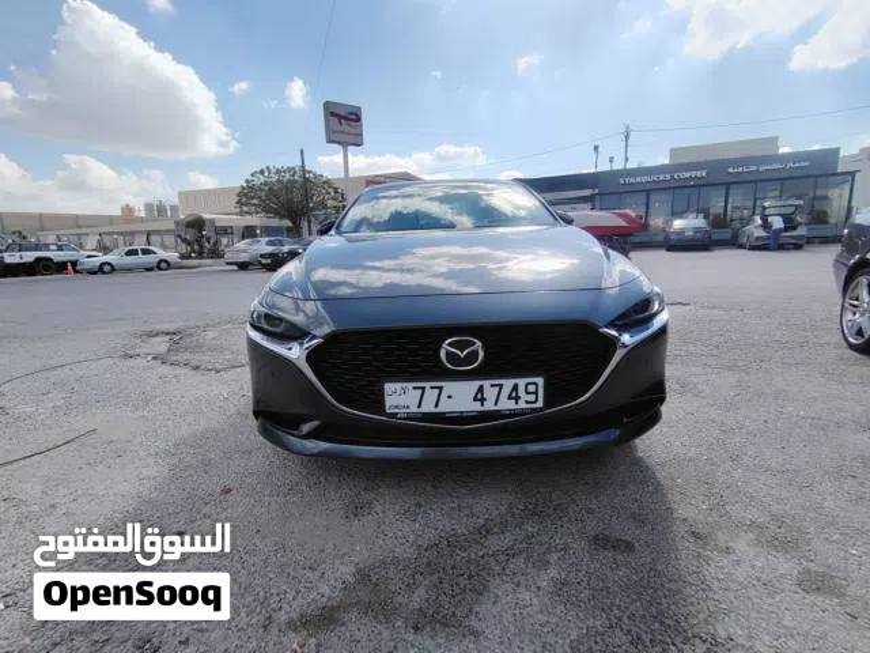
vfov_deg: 74.7
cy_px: 326
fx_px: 427
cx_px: 435
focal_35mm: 17
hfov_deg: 91.0
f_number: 2.2
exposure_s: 1/1697
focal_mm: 1.43
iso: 100
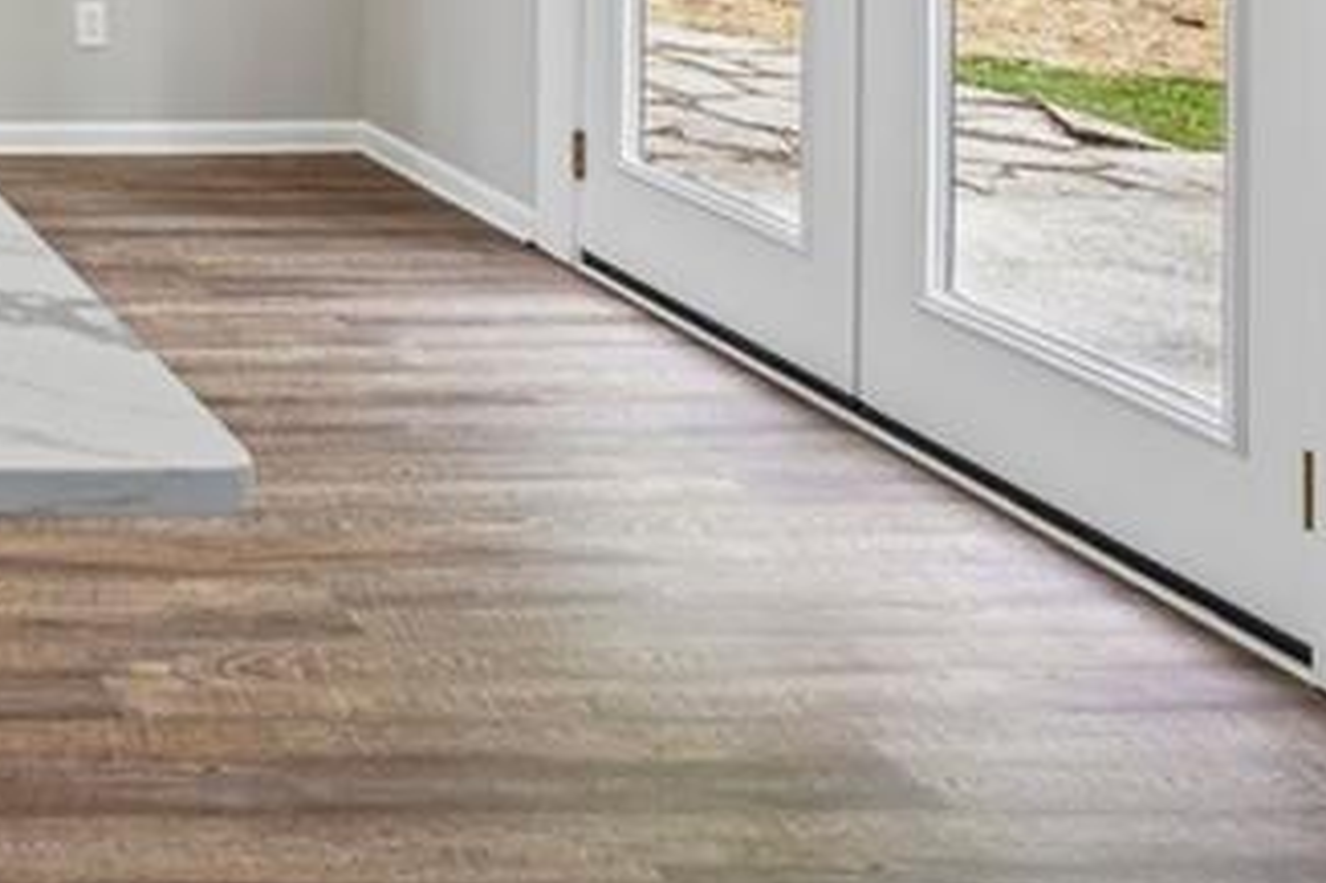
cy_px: -311
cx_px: -521
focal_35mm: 44
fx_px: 1620
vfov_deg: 25.5
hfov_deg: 30.9
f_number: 8
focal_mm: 14
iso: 320
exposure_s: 1/15
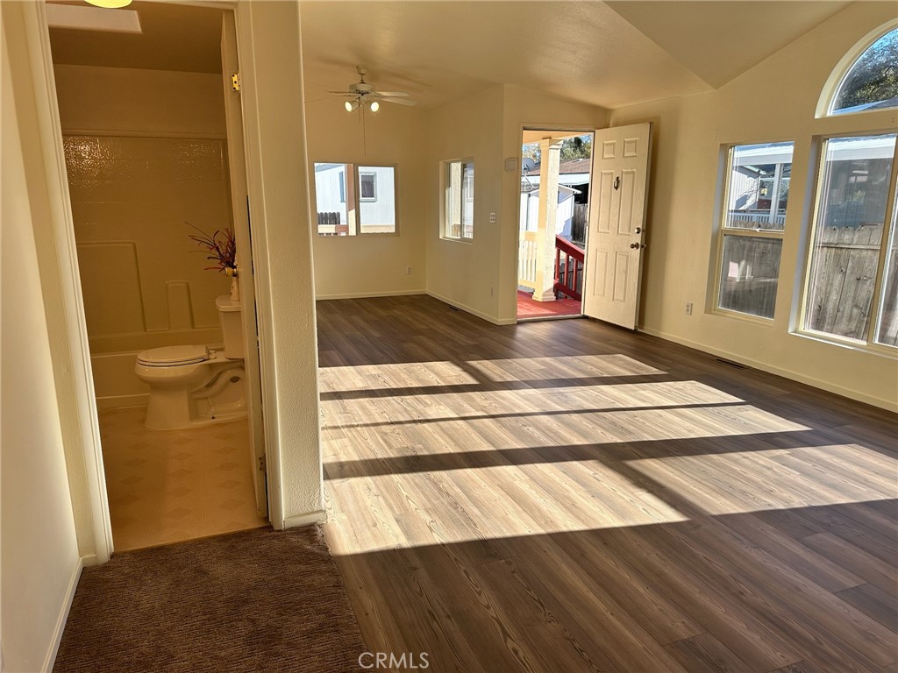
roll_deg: -0.1
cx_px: 449
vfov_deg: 56.8
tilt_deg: -12.5
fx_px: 623
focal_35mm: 24
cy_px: 336
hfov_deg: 71.6
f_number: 1.78
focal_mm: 6.86
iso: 80
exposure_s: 1/952
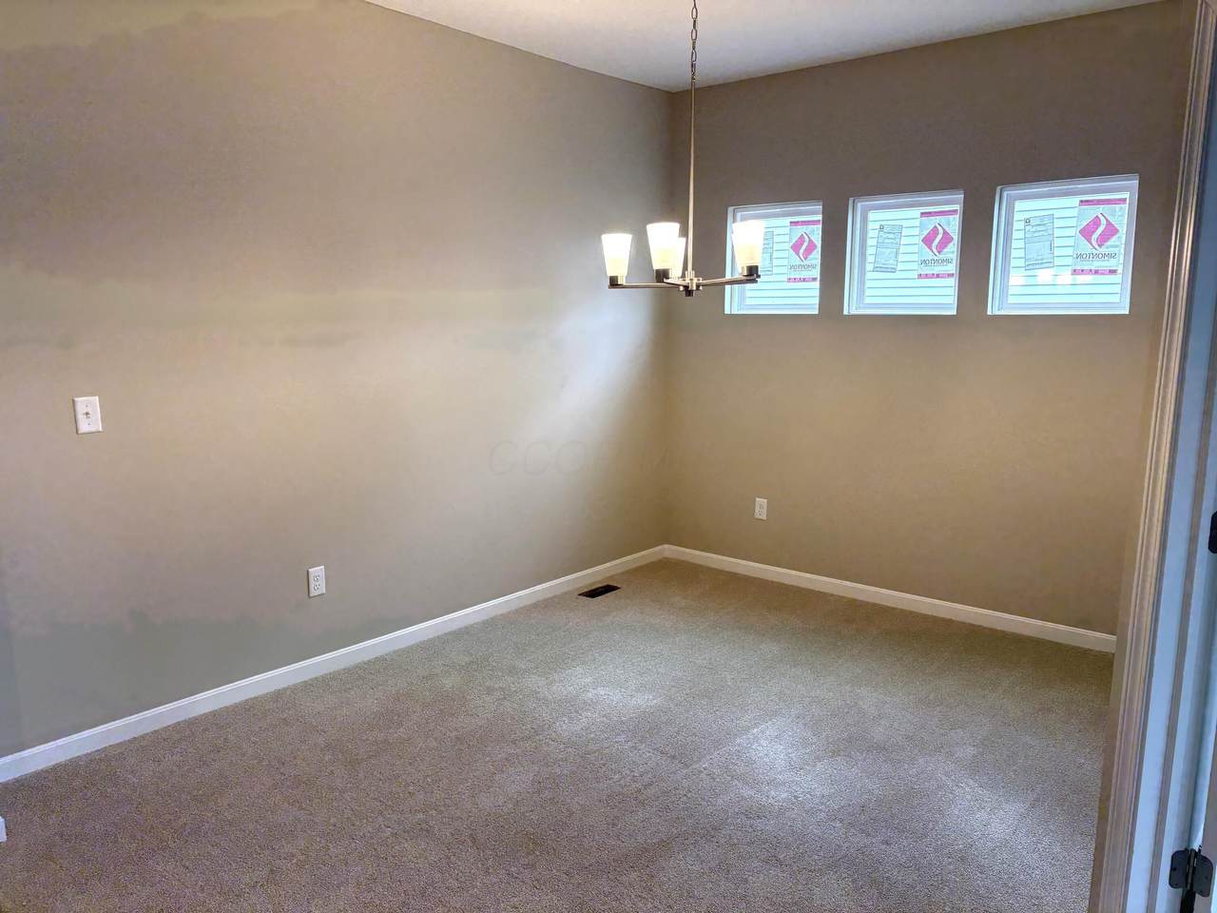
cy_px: 456
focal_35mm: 26
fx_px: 914
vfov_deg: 53.1
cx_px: 608
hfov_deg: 67.3
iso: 125
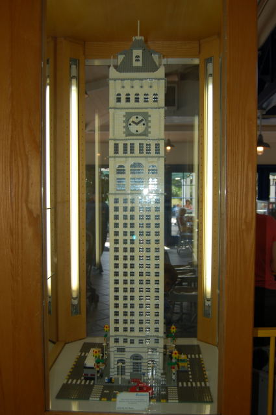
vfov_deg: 53.2
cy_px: 208
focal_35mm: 36
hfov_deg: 36.8
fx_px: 415
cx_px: 138
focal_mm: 24
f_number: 4
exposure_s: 1/250
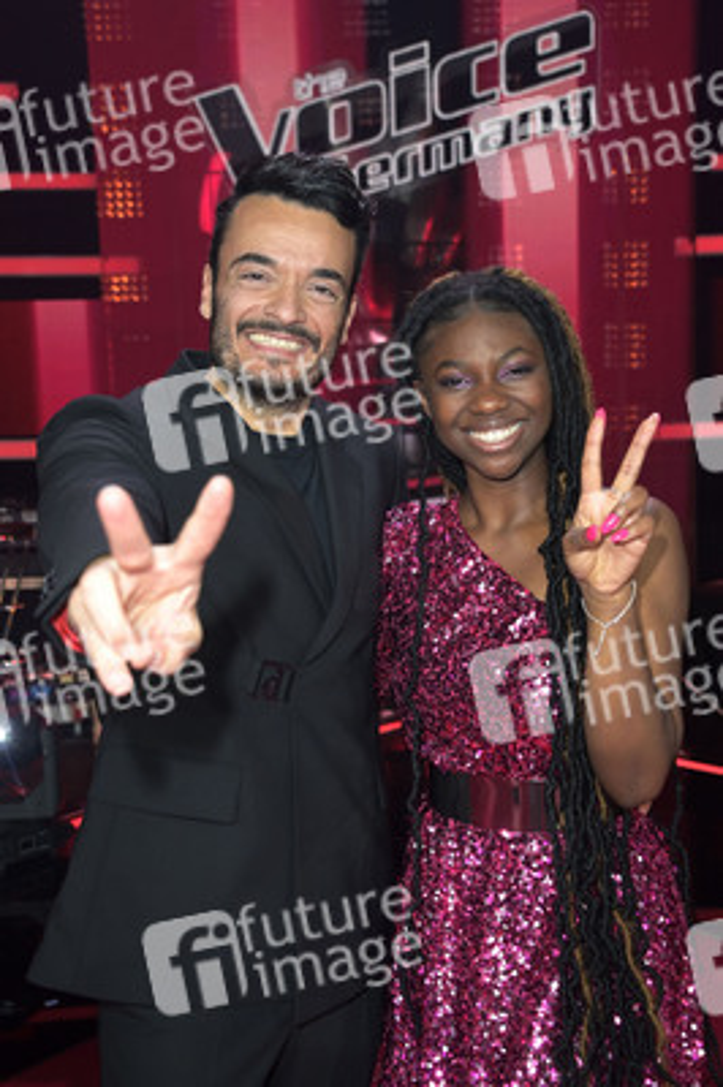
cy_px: 544
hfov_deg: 33.3
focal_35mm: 40
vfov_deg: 48.5
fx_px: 1207
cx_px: 362
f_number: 5
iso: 2500
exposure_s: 1/125
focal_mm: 40
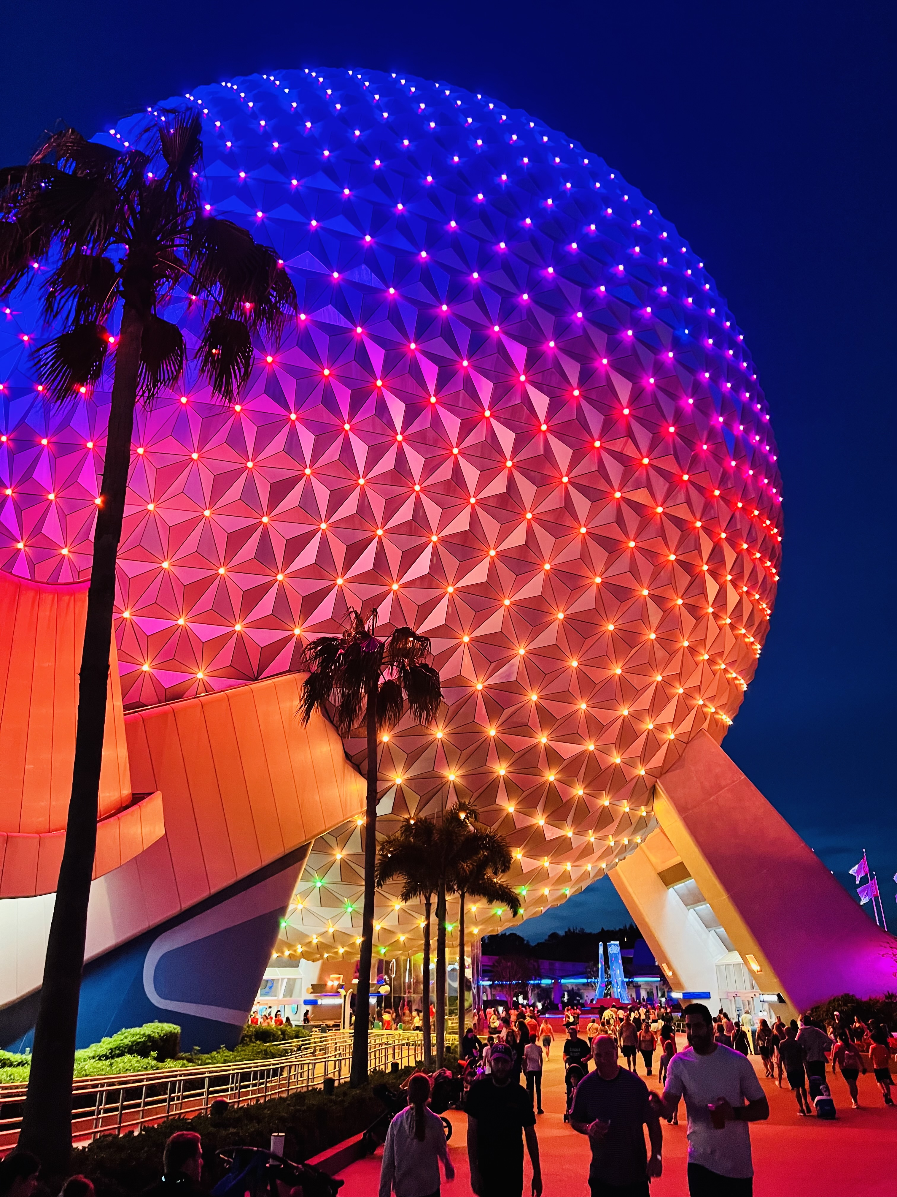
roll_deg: +2.1
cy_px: 598
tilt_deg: +23.8
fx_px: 898
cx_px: 448
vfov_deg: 67.3
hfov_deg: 53.1
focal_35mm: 26
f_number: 1.5
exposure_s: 1/46
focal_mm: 5.7
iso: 500
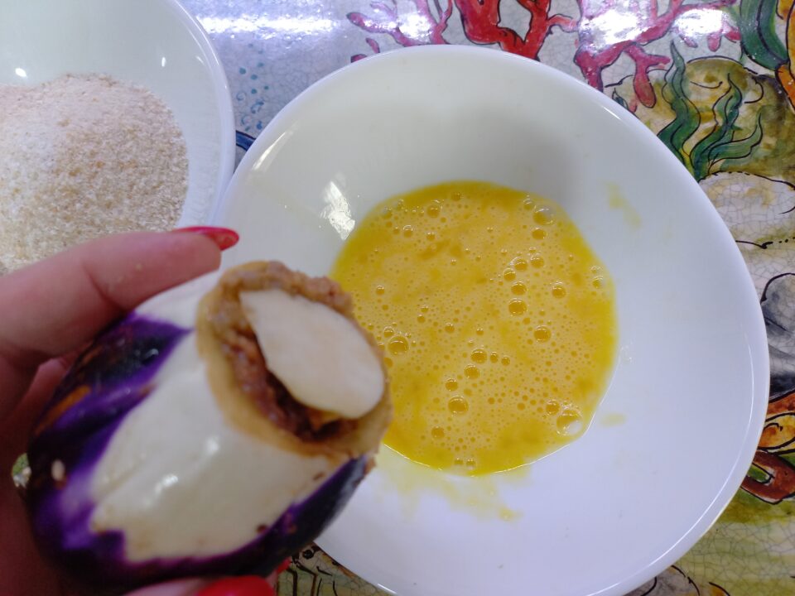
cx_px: 398
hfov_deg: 69.4
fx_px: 574
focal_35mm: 25
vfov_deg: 54.9
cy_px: 298
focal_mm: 4.6
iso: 160
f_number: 2
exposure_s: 1/50
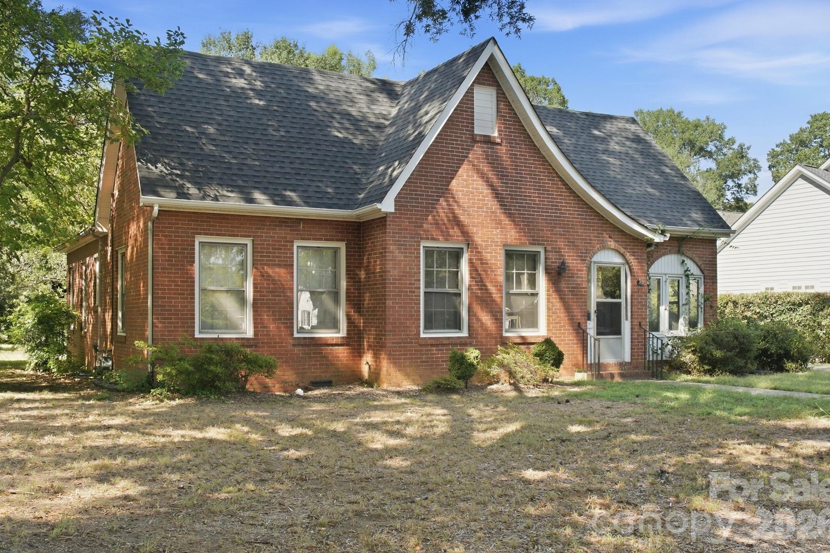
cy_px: 269
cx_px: 415
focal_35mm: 36
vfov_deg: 37.3
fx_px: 819
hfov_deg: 53.8
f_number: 8
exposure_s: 1/80
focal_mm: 23
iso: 200
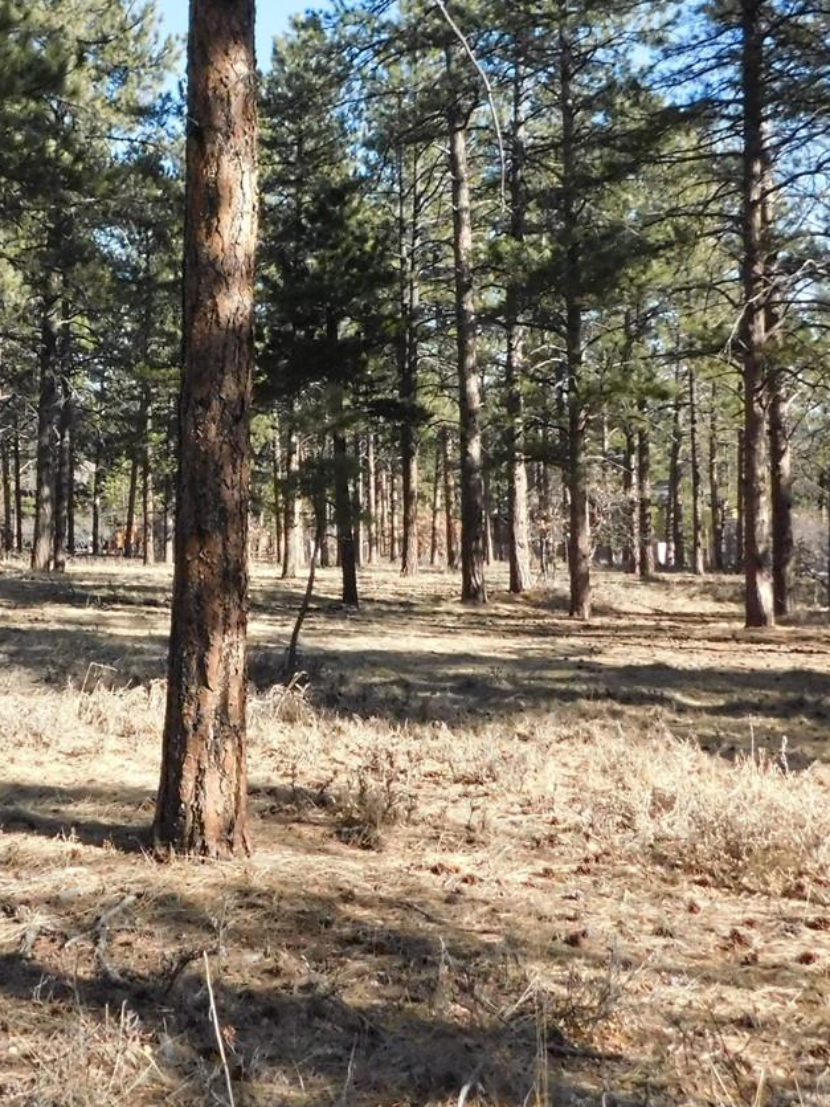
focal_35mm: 44
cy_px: 432
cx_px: 146
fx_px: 1407
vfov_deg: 42.7
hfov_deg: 31.9
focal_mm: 4
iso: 800
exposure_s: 1/800
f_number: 6
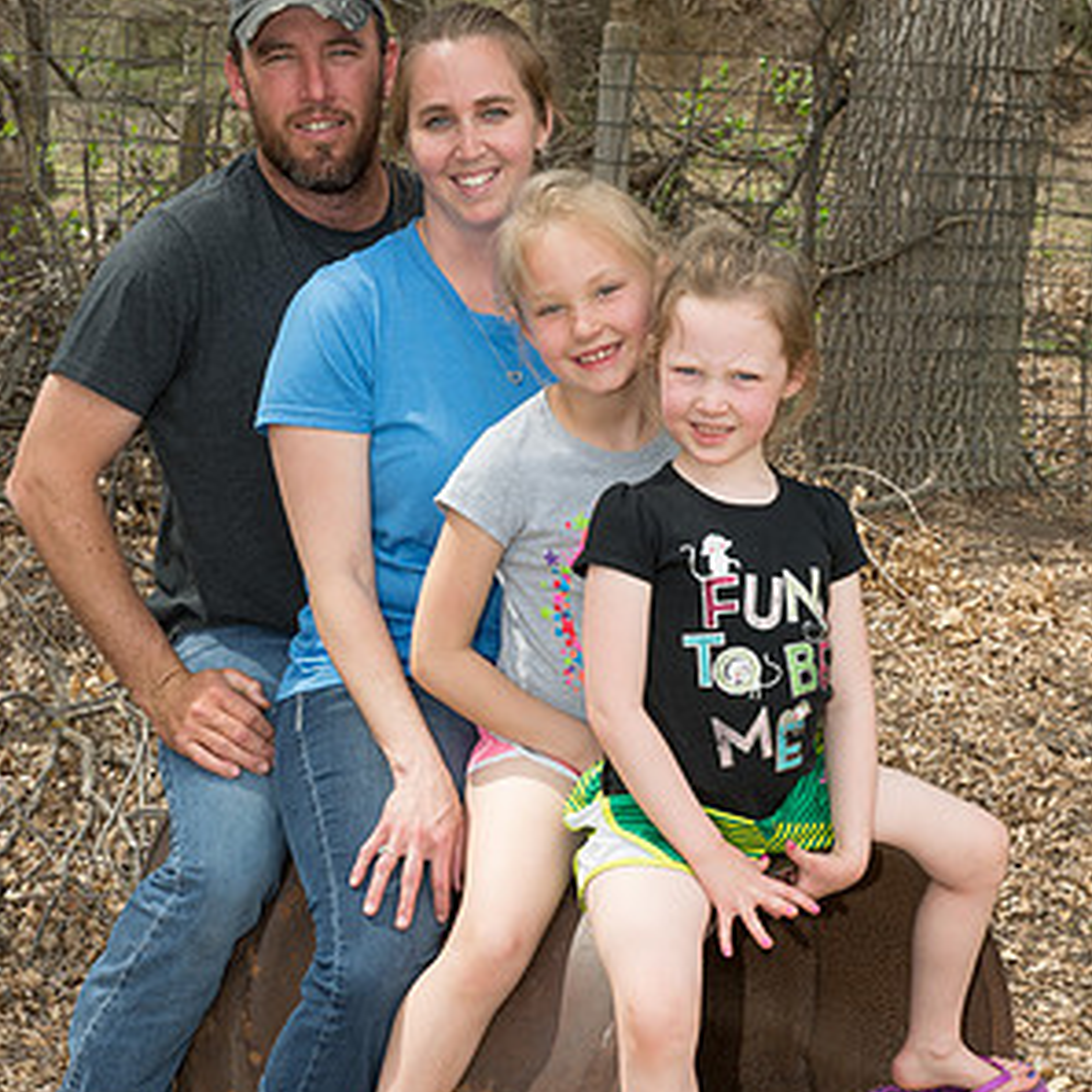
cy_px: 647
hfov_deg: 29.6
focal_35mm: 58
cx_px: 544
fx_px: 2070
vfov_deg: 29.5
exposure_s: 1/80
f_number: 8
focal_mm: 45
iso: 100
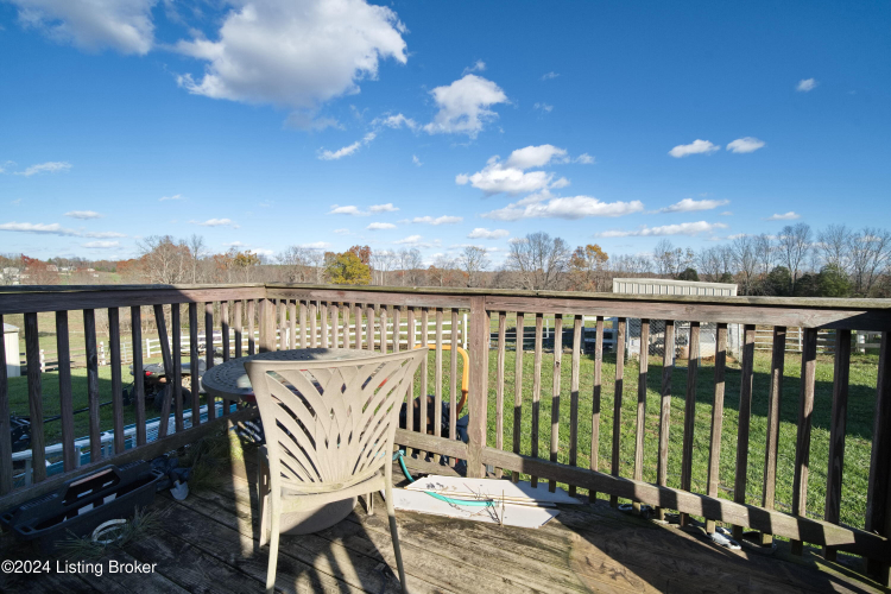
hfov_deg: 104.3
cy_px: 297
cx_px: 446
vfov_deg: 81.2
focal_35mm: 14
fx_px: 346
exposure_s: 1/800
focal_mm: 14
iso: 400
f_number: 7.1
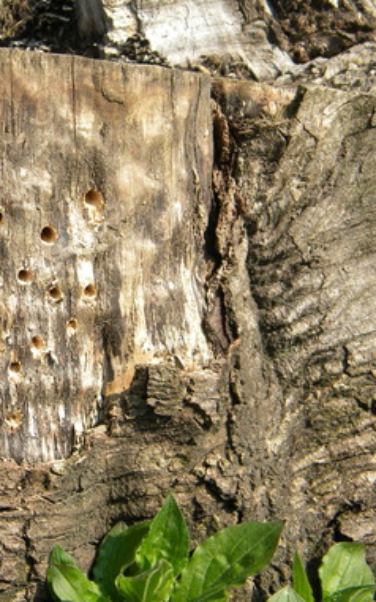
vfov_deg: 30.6
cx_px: -9
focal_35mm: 67
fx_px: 1099
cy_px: 302
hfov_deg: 18.8
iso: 80
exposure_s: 1/426
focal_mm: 8.6
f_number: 3.9
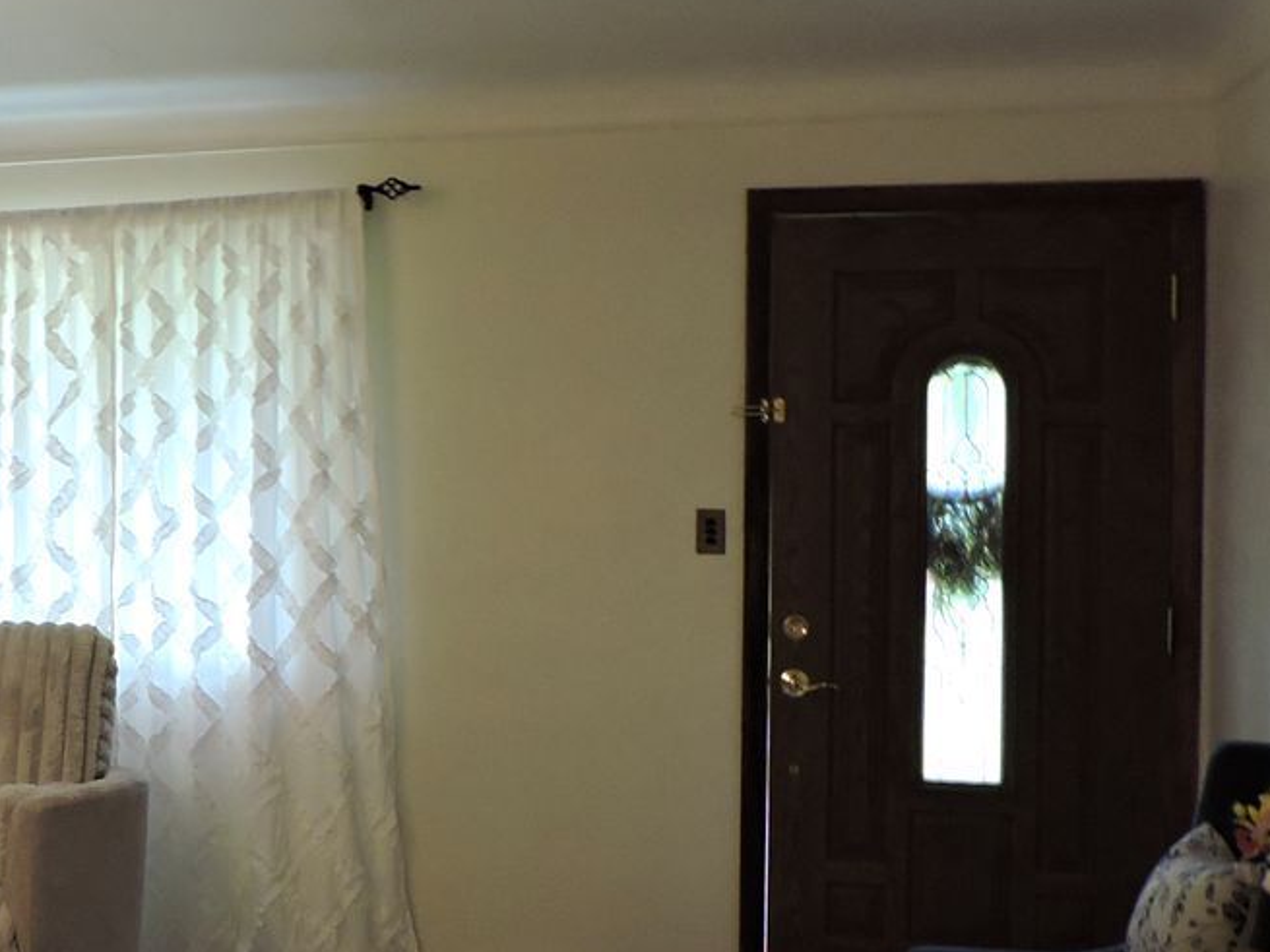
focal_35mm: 55
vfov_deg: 26.5
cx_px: 101
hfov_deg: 33.0
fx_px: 2017
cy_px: 538
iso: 250
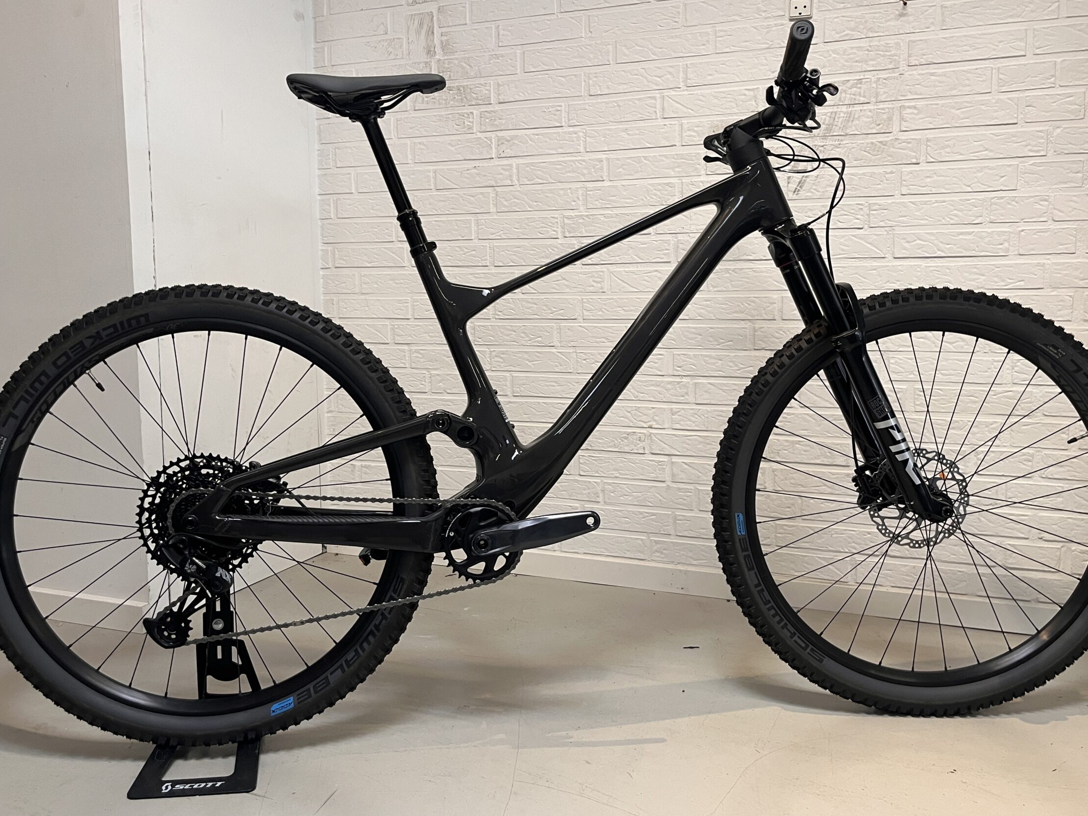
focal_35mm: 30
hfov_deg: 60.0
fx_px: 943
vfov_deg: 46.7
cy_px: 375
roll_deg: +1.4
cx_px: 537
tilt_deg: -5.5
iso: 125
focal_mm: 5.1
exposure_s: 1/50
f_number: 1.6
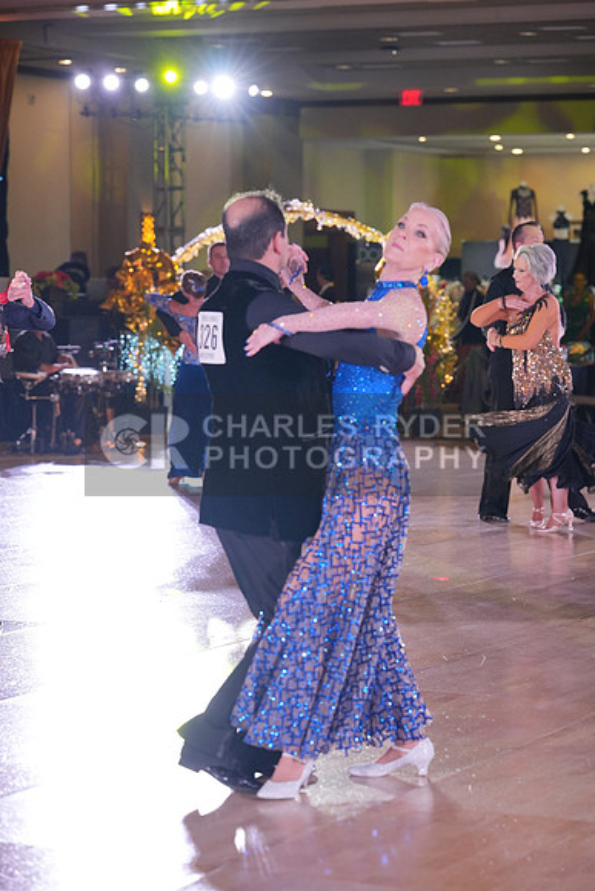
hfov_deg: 13.7
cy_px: 446
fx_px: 2477
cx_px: 298
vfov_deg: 20.4
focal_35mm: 100
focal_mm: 100
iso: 2000
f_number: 4
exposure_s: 1/400
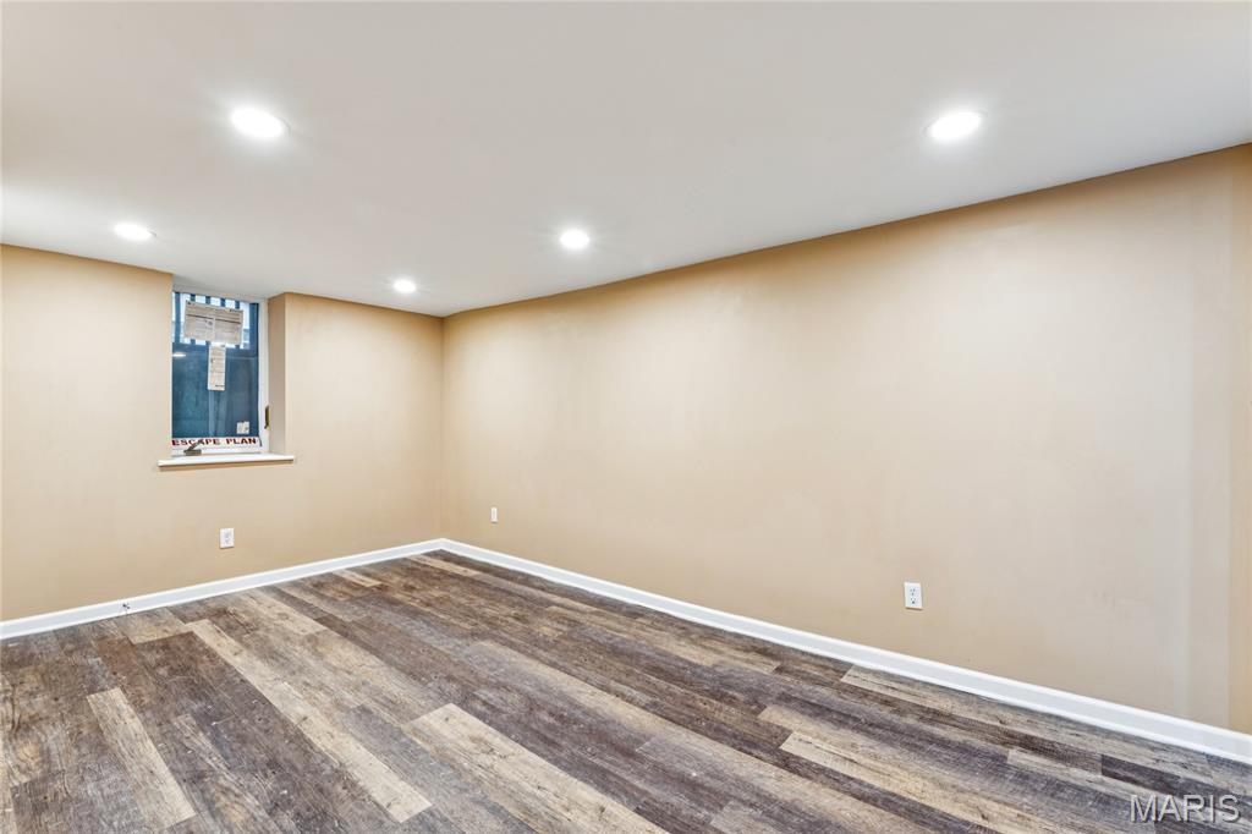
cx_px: 626
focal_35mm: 16
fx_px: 563
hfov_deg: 96.0
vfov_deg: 73.0
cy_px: 417
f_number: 13
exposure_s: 1/3.33
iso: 320
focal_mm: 16.2
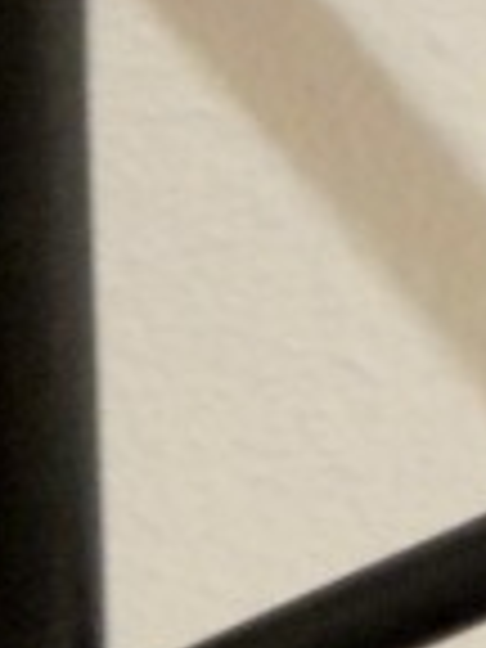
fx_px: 6645
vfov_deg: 5.5
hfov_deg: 4.2
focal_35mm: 355
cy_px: 1274
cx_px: 400
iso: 500
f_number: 3.6
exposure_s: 1/13
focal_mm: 8.9
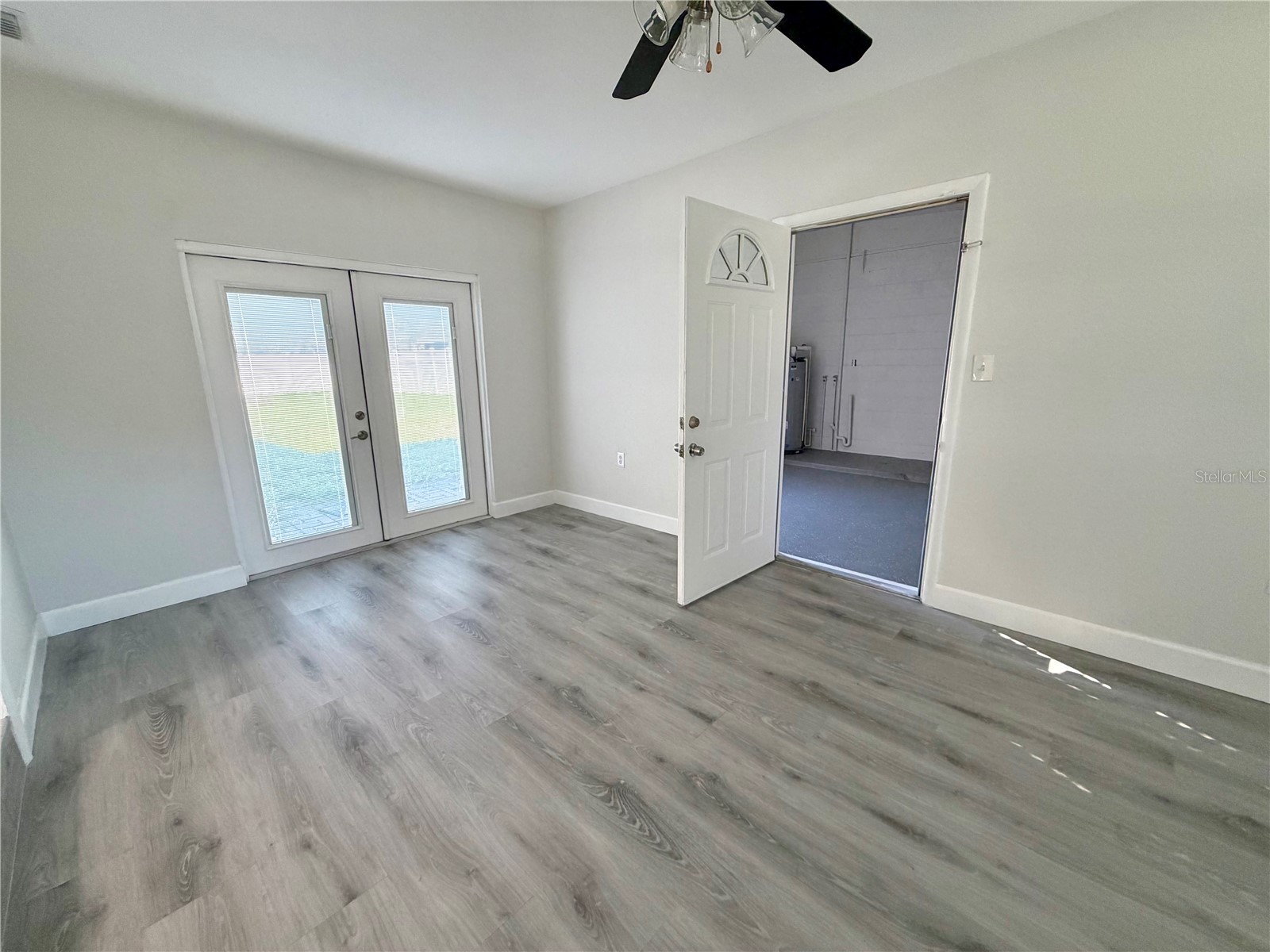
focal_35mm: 14
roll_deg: +1.2
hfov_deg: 102.1
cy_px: 476
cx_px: 635
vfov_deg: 85.7
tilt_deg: -11.9
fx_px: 514
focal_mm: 2.22
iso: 250
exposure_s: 1/120
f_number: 2.2
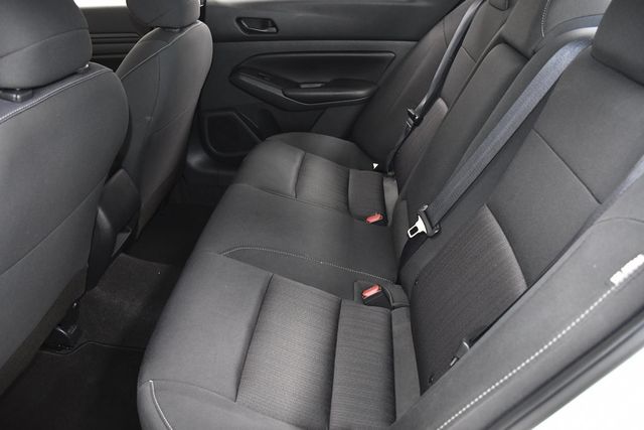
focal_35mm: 27
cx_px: 322
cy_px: 215
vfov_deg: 48.0
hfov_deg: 67.4
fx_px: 483
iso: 2500
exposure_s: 1/125
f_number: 4.5
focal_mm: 18
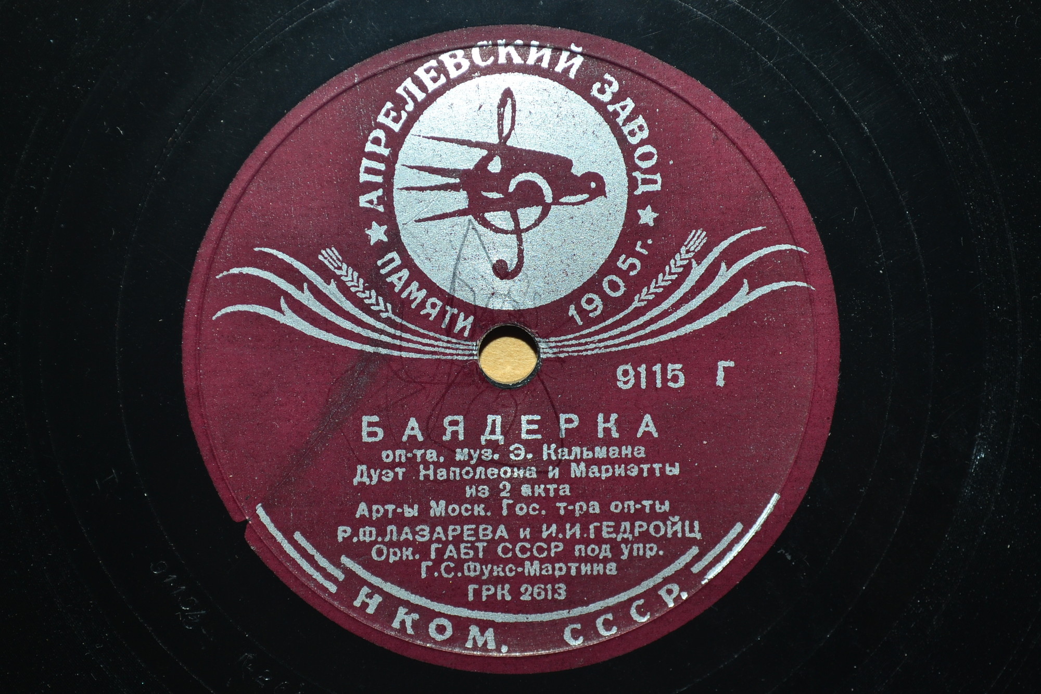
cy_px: 347
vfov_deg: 16.6
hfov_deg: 24.6
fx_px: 2385
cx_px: 520
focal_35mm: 82
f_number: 6.3
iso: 200
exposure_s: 1/200
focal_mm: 55
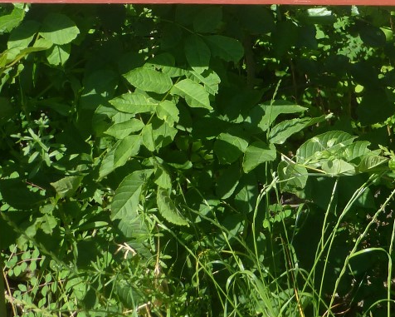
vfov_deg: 13.0
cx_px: 344
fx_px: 1380
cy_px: 86
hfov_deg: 16.1
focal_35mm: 118
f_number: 3.9
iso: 100
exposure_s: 1/500
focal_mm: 6.9
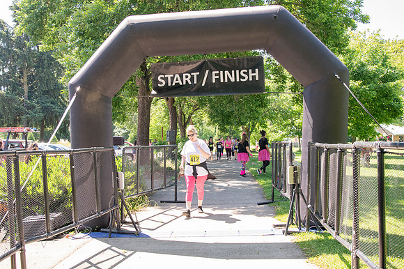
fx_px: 404
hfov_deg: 53.2
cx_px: 202
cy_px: 134
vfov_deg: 36.8
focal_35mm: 36
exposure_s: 1/400
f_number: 4
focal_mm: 24
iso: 500
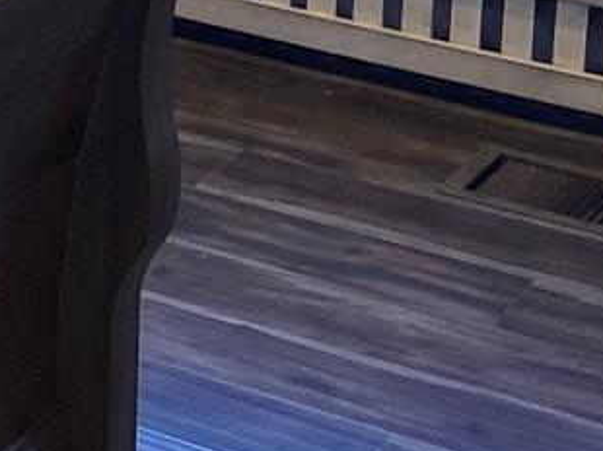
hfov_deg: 9.3
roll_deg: +2.2
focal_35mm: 172
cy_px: -550
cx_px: -1173
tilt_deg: -10.4
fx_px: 2994
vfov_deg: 8.1
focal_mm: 4.25
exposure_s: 1/60
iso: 100
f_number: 1.8
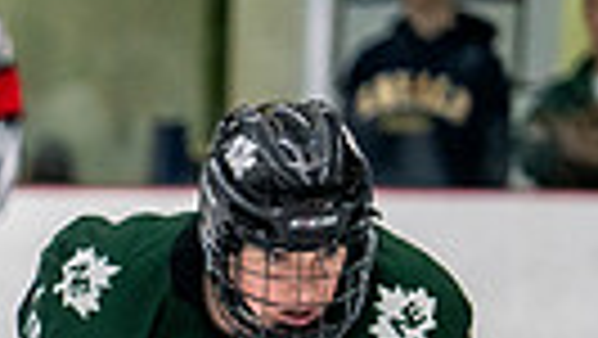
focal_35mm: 614
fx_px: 9742
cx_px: -670
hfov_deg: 3.5
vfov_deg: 2.0
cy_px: 735
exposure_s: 1/640
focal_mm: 125
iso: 2000
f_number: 3.2
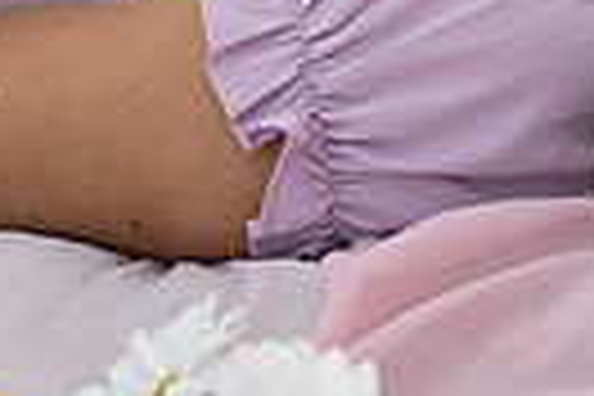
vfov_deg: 6.1
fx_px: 3613
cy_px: -459
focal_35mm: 219
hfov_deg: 9.3
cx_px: 702
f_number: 2.5
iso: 100
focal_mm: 50
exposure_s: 1/640
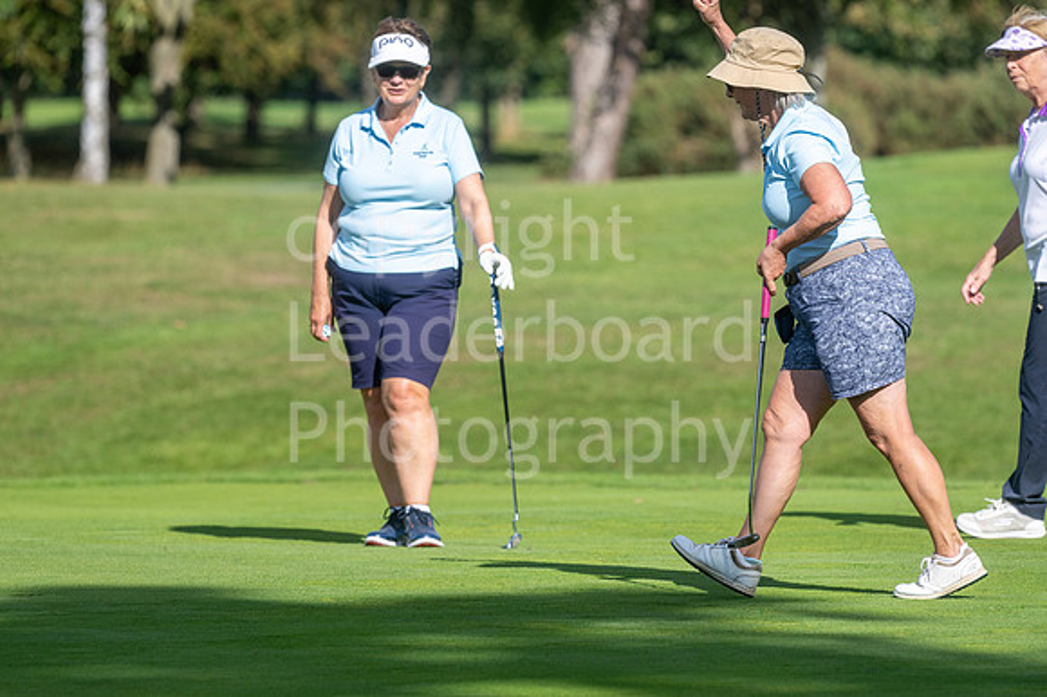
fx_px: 9687
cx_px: 533
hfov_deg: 6.2
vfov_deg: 4.1
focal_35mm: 333
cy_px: 313
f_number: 6.3
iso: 250
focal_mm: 300
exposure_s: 1/1600
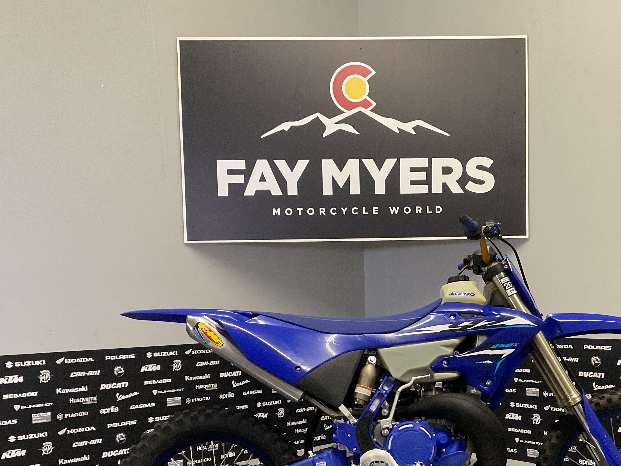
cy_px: 329
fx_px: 771
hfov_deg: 43.5
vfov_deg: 33.1
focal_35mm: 43
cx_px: 386
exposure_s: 1/60
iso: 200
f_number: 1.8
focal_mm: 3
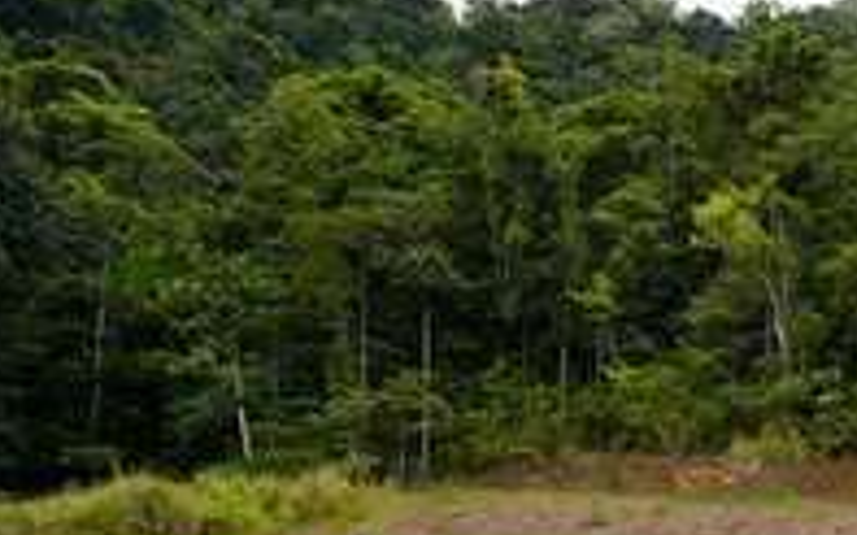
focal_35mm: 62
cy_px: 487
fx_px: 1448
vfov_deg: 20.5
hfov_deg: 25.3
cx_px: 1270
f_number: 7.1
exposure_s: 1/100
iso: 100
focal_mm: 20
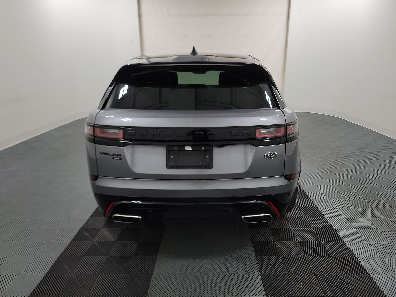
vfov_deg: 56.8
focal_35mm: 24
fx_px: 275
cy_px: 148
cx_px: 198
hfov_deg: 71.6
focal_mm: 6.7
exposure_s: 1/59
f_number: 1.8
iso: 129
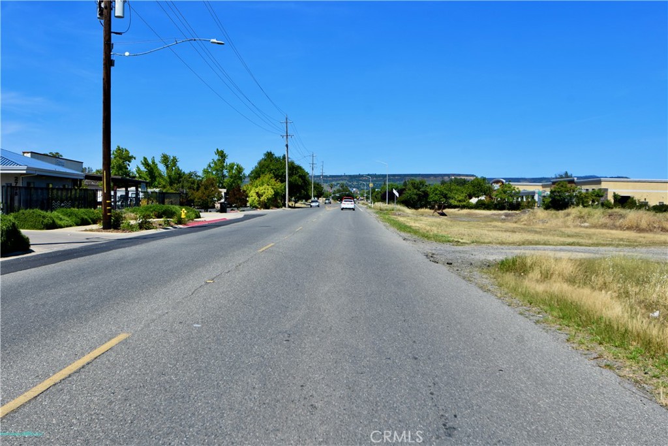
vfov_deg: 36.9
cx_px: 334
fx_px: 668
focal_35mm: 36
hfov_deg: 53.1
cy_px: 223
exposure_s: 1/500
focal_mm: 24
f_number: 8
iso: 180
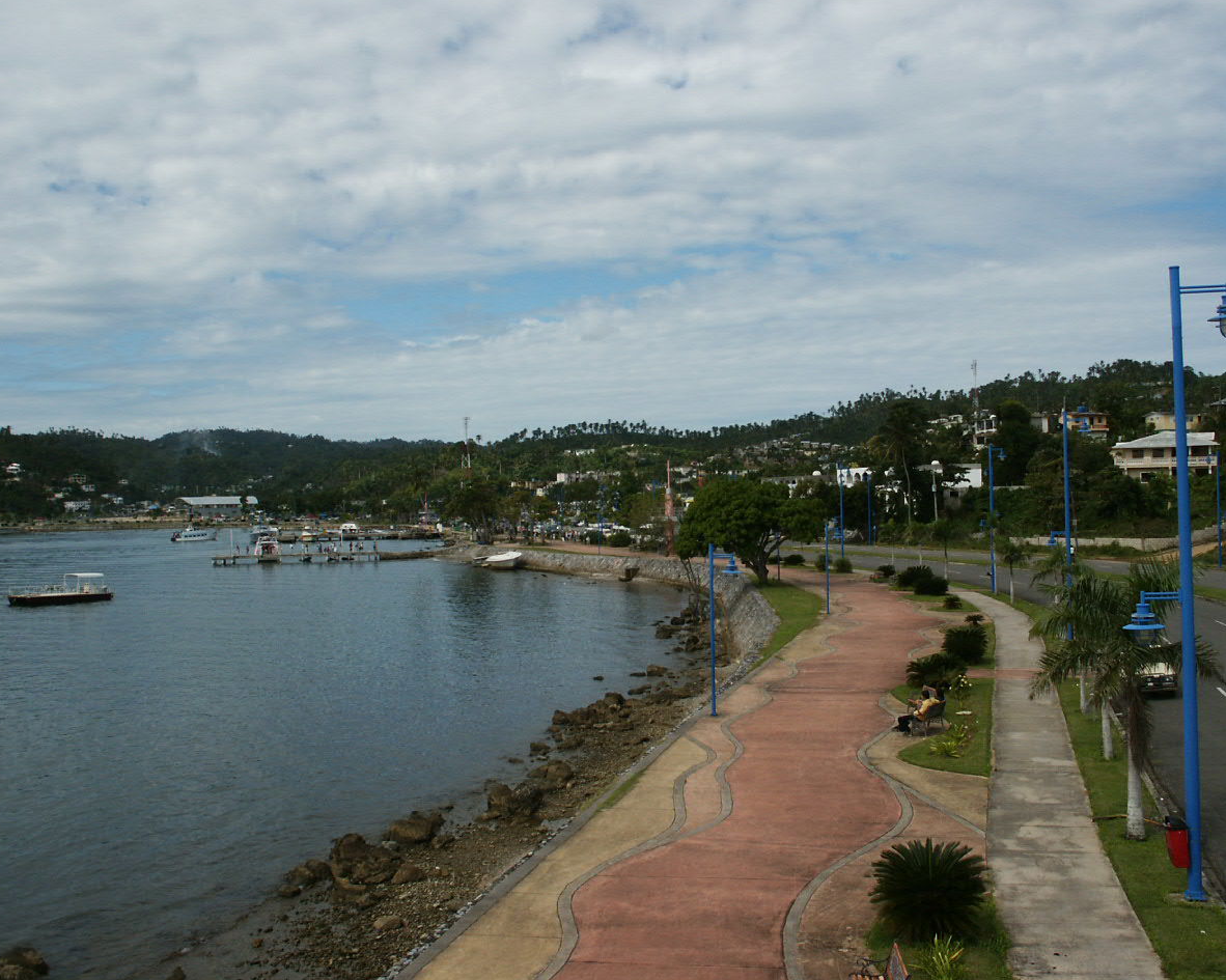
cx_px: 631
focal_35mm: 37
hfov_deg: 49.1
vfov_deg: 40.1
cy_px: 492
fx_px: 1342
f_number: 6.7
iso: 64
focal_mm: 7.18
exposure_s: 1/500
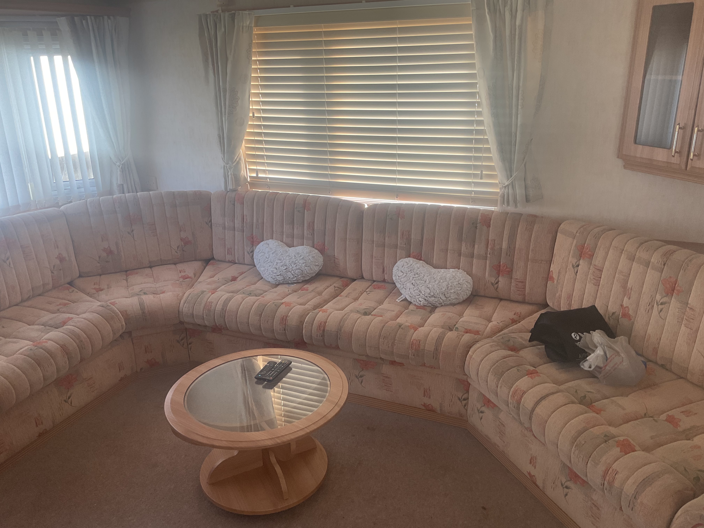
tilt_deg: -18.6
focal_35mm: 29
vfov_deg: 48.2
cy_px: 264
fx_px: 590
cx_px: 352
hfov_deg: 61.7
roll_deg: +0.9
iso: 50
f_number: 1.8
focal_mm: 3
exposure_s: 1/120
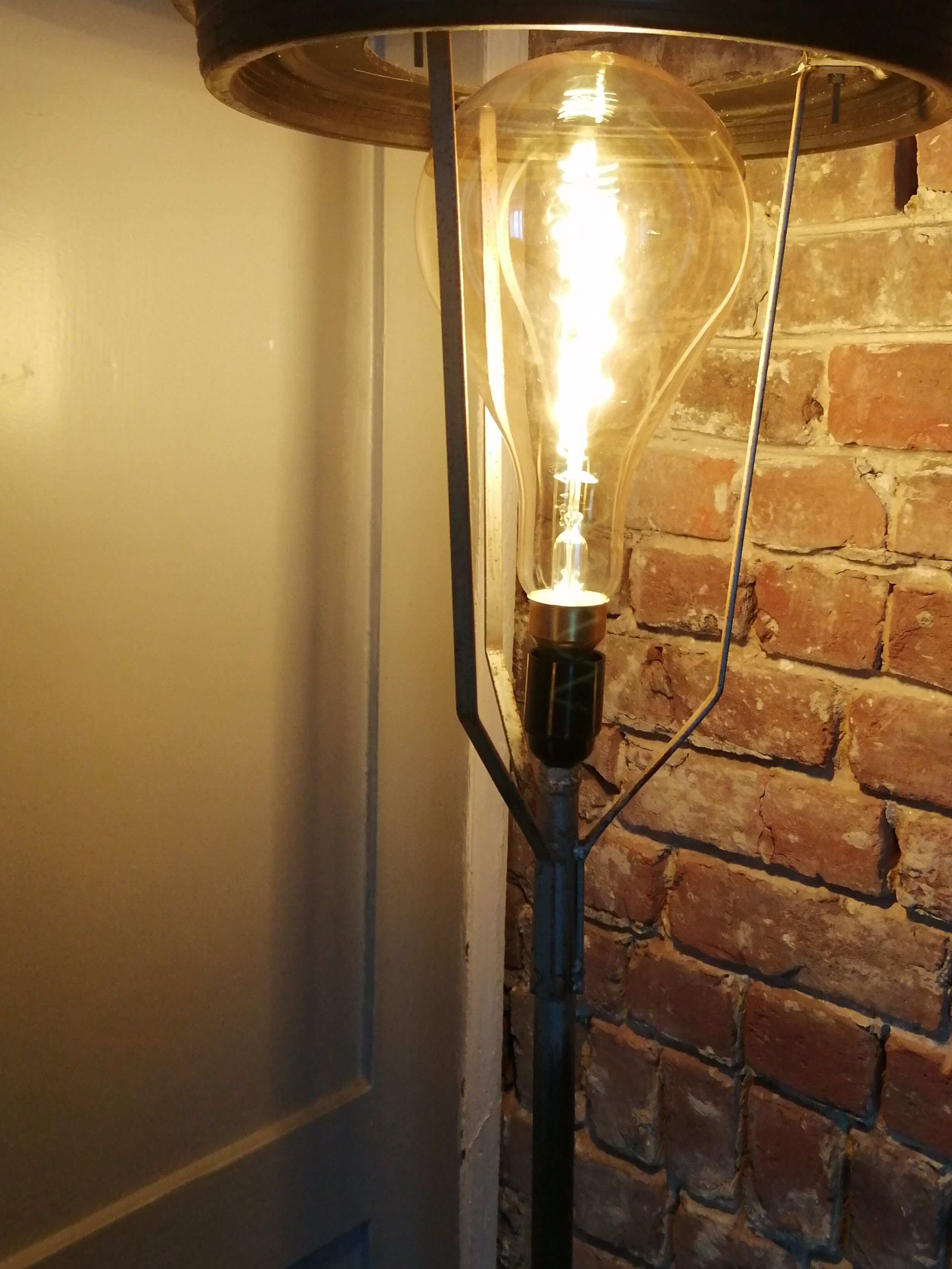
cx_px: 570
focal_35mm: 33
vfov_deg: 54.7
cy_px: 469
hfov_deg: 42.7
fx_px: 1210
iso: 160
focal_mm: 3.46
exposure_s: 1/33.3
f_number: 1.8
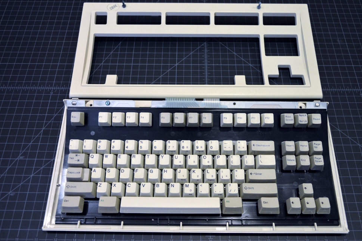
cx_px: 188
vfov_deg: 37.8
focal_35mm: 35
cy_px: 117
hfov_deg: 54.5
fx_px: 352
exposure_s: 1/30
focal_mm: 22
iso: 400
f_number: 3.8
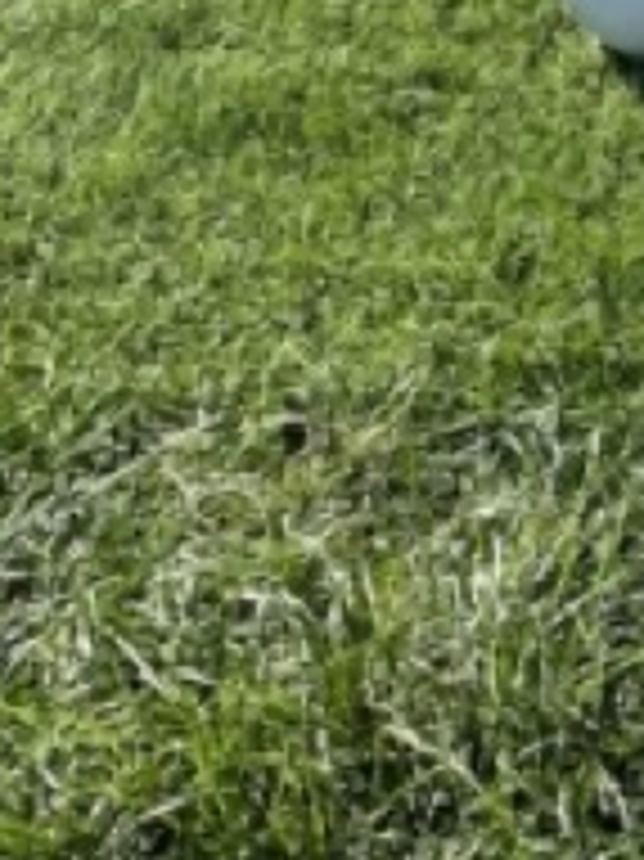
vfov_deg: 11.1
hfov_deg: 8.2
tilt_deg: -27.5
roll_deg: -1.3
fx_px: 4321
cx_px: 1238
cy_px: -185
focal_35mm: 174
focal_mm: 4.2
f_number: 1.6
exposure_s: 1/1511
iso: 32
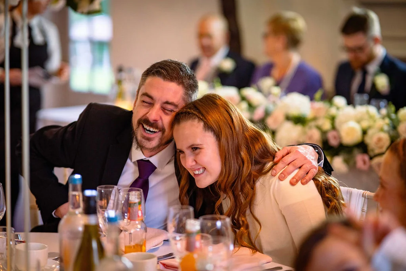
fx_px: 959
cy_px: 136
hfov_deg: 23.9
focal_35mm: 85
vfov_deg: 16.1
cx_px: 203
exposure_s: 1/200
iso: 3200
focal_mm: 85
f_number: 1.8
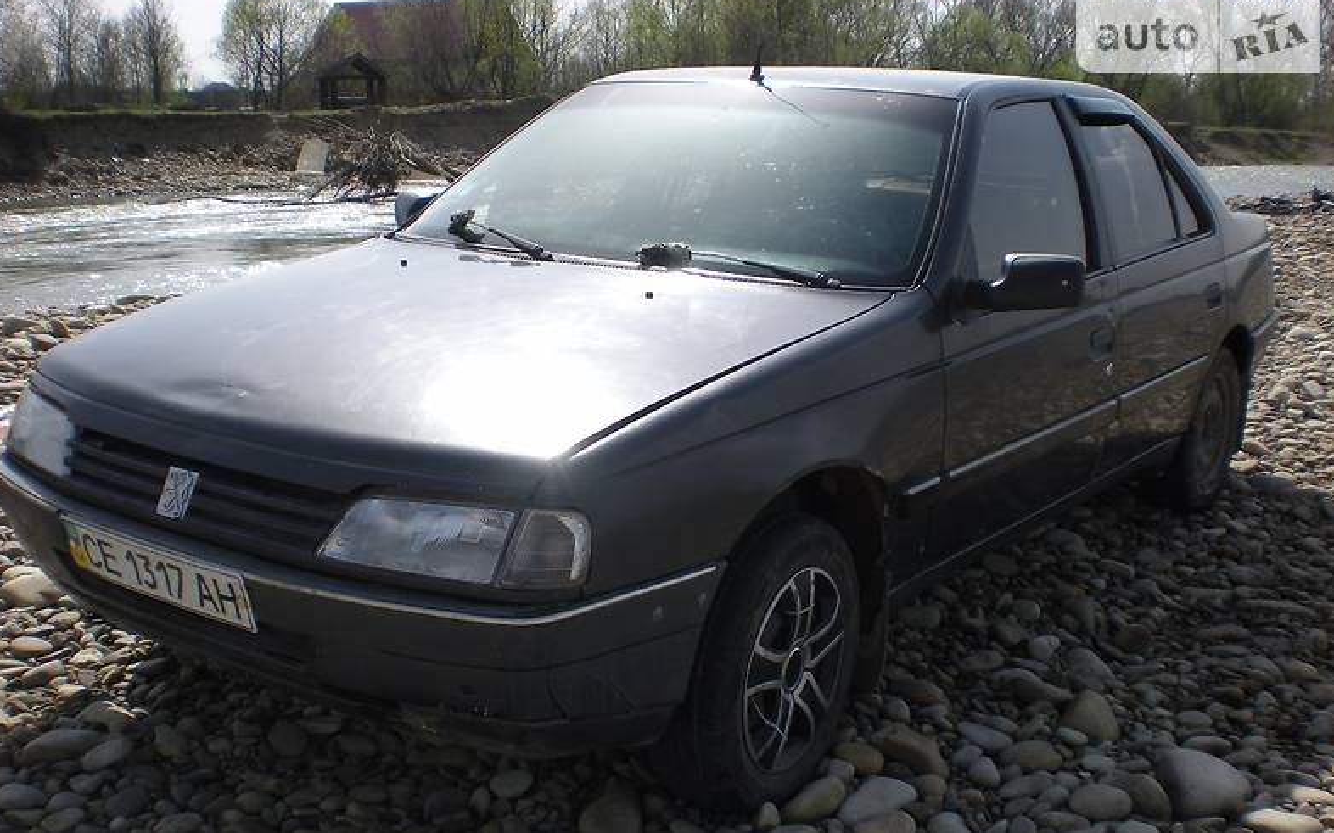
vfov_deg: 31.2
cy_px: 489
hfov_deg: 48.2
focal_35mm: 41
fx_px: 1490
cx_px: 667
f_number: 4.6
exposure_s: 1/432
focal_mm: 6.3
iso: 64
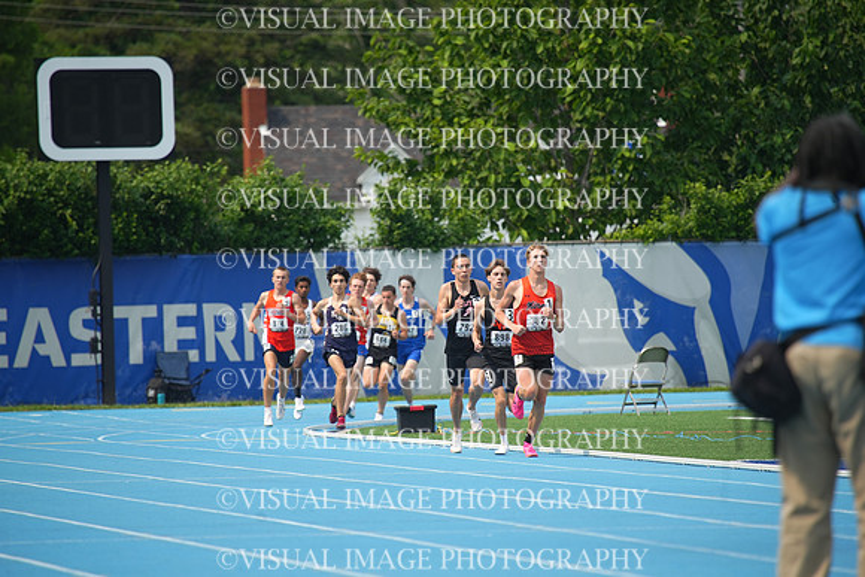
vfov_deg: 3.4
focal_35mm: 400
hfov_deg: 5.2
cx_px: 432
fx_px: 9613
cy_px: 288
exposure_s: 1/1600
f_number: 5.6
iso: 400
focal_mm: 400
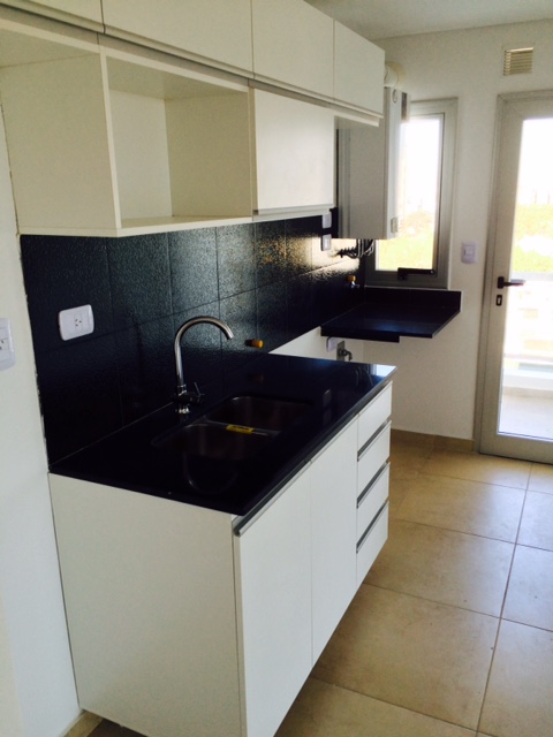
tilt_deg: -23.1
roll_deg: +2.0
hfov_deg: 48.2
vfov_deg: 61.7
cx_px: 276
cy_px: 368
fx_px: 618
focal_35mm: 29
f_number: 2.2
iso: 64
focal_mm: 4.15
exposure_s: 1/120
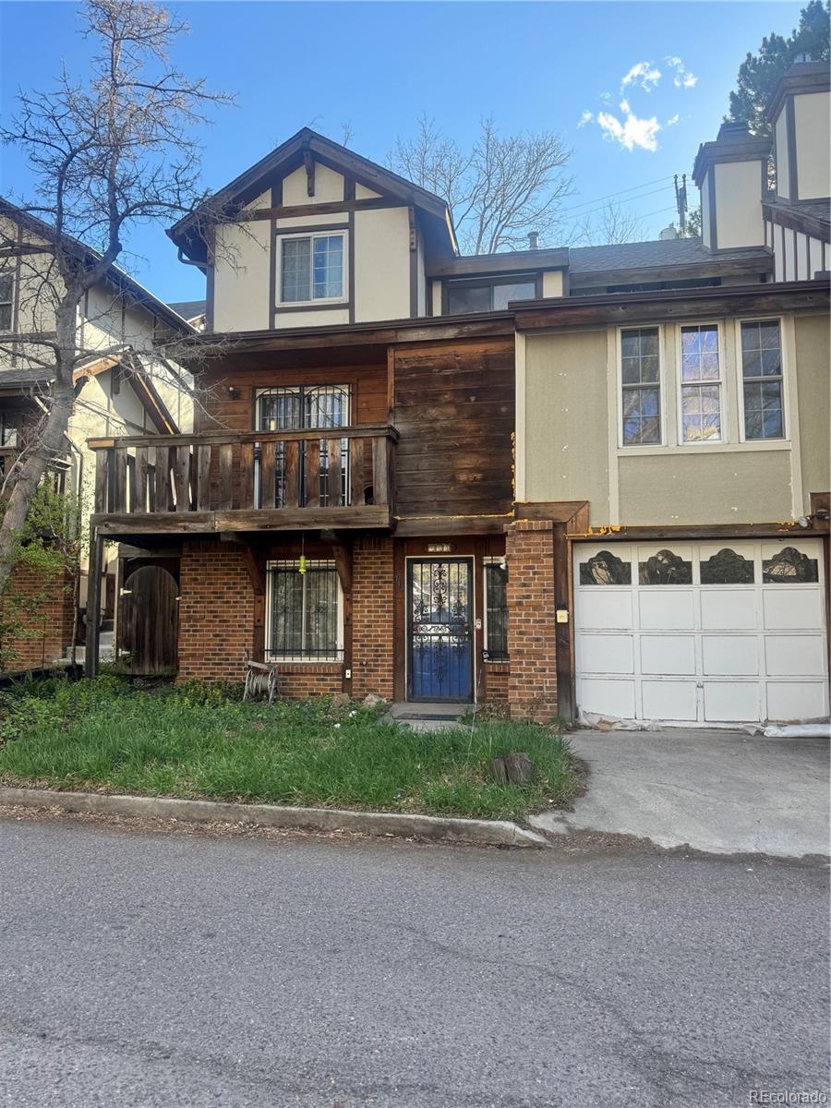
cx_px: 416
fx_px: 768
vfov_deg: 71.6
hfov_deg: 56.8
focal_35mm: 24
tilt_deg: +4.9
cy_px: 554
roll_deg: +0.4
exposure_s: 1/593
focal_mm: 6.76
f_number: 1.78
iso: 80
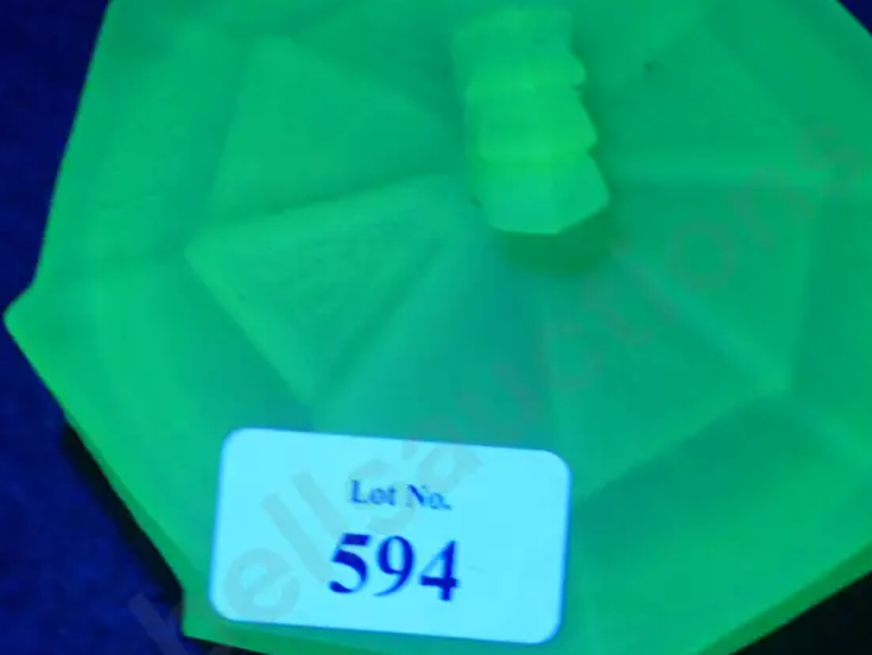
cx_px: 513
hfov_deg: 12.6
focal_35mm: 156
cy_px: 396
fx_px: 3932
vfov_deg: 9.5
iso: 3200
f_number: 5.6
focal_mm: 42
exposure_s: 1/30
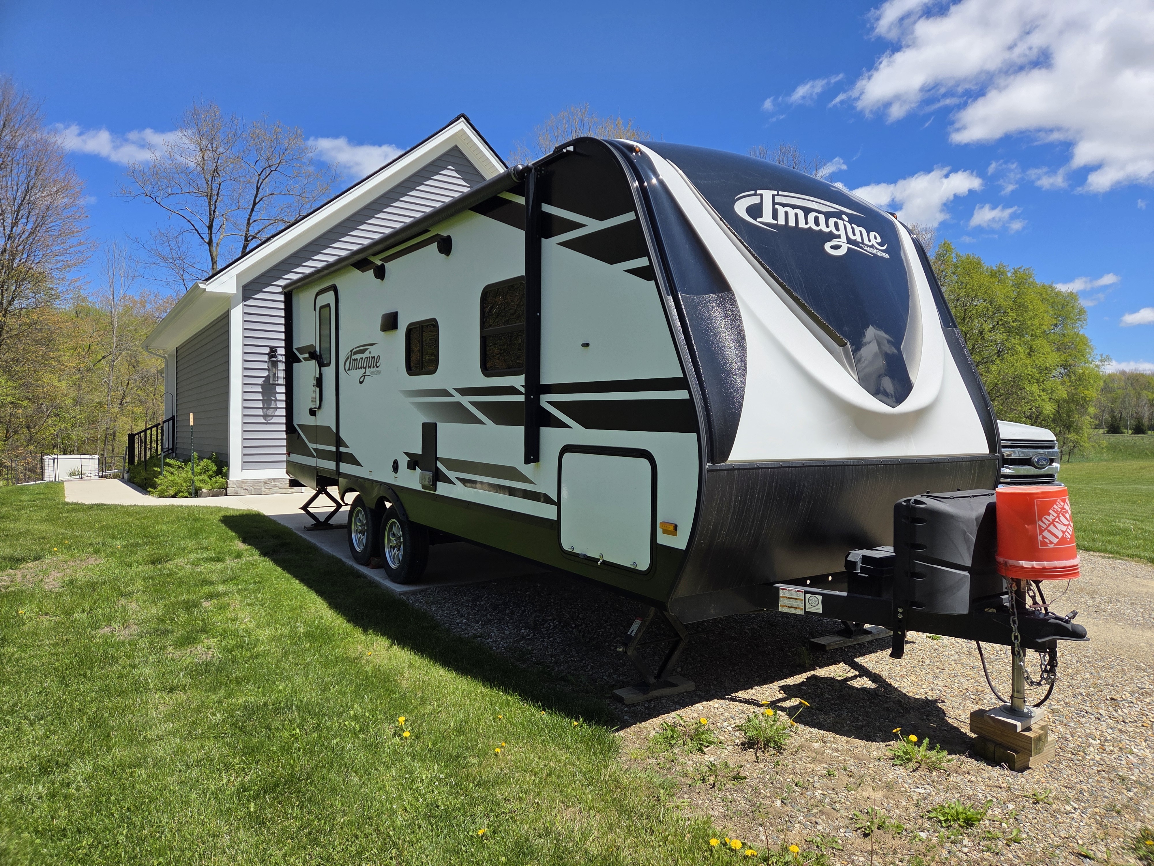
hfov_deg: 73.9
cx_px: 577
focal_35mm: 23
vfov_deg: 58.9
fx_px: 767
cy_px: 433
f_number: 1.8
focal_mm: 5.4
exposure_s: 1/6034
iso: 80
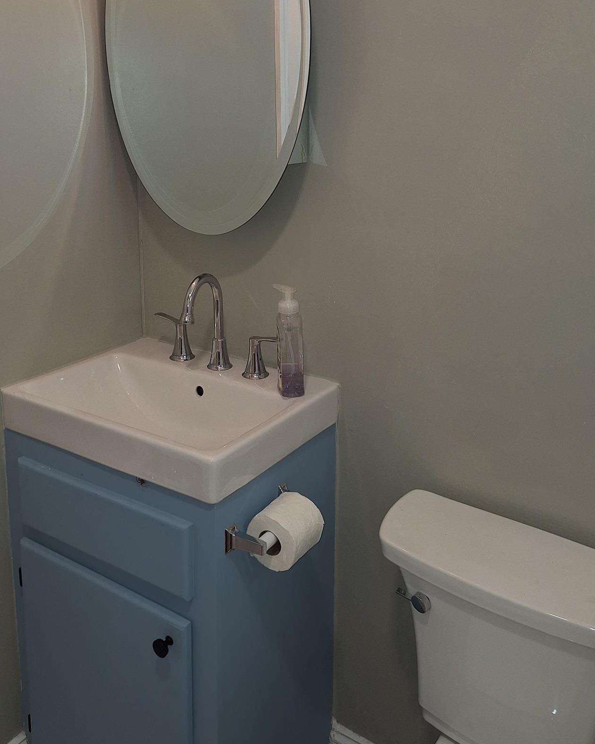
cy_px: 239
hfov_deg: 44.5
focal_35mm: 33
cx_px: 272
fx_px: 726
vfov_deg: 53.0
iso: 25
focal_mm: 5.54
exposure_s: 1/40
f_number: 1.8
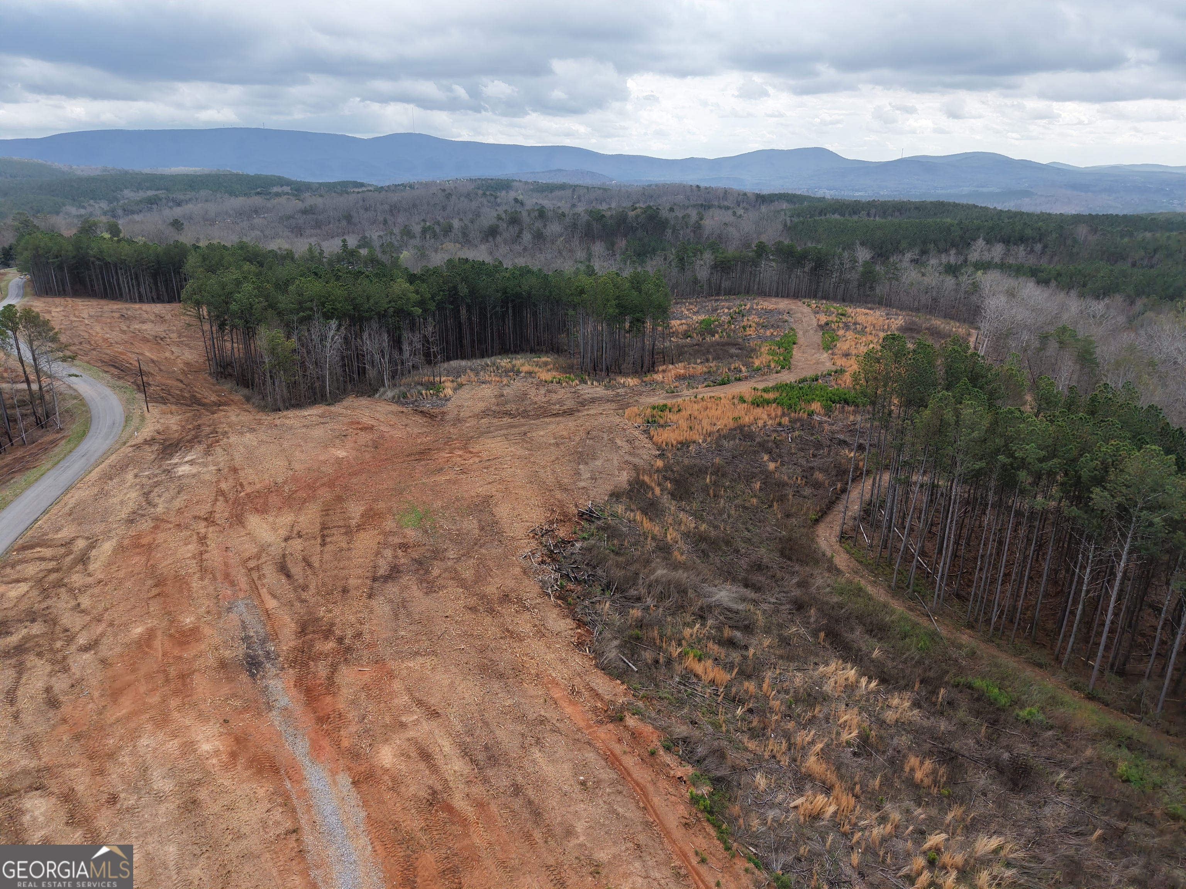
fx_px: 822
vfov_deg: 56.8
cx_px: 593
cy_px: 444
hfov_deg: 71.6
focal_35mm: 24
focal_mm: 8.67
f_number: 1.8
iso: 100
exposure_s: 1/1000
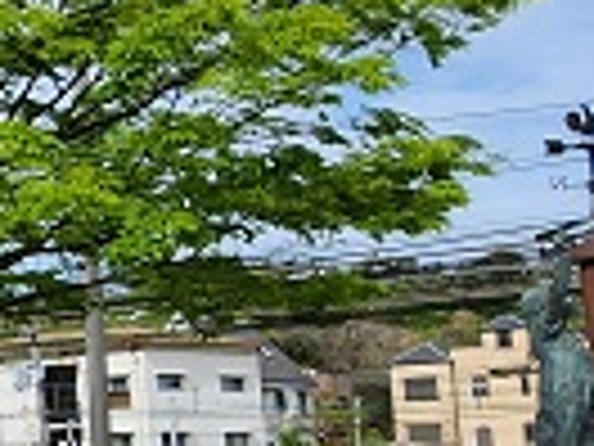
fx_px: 1356
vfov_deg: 18.5
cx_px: -819
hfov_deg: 15.0
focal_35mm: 79
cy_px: 347
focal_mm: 2.2
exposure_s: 1/2016
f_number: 2.2
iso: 50
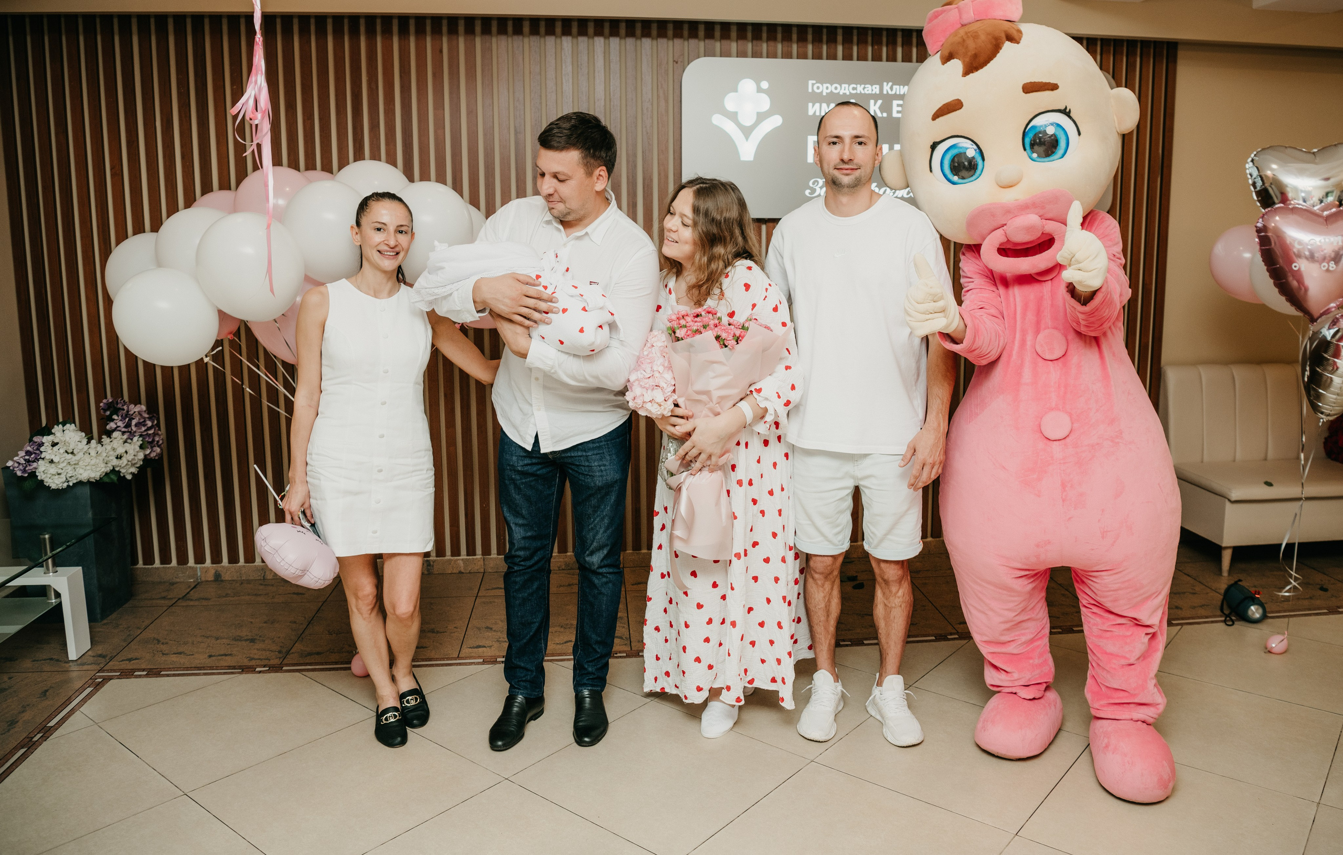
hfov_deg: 68.9
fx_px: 978
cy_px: 395
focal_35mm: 27
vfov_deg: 47.2
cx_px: 714
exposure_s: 1/160
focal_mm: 24
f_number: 4
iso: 200
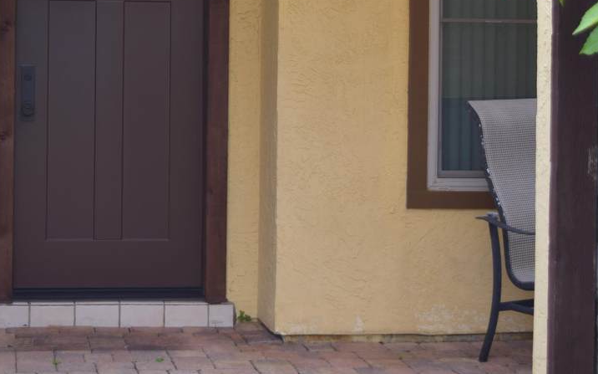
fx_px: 1336
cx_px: 151
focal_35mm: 82
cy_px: 63
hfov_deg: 24.9
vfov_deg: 15.8
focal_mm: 30
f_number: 4.2
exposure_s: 1/320
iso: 200
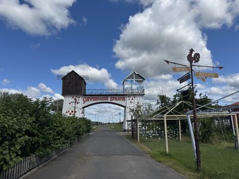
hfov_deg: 71.6
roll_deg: +1.1
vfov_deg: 56.8
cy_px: 90
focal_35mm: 24
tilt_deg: +11.2
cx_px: 120
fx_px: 166
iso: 80
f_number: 1.78
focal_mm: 6.76
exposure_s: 1/6410
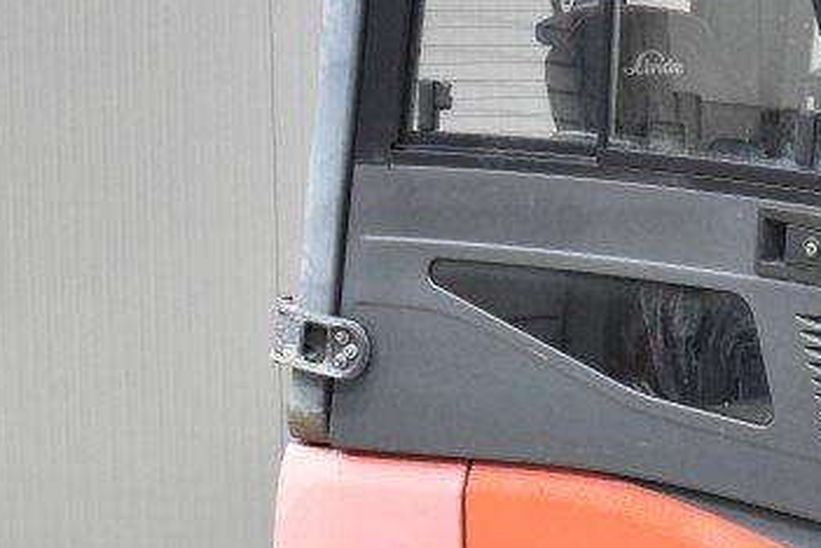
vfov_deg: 9.2
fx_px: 3391
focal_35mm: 149
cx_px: 1017
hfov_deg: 13.4
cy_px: 276
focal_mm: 29
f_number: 5.6
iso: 2000
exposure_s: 1/30
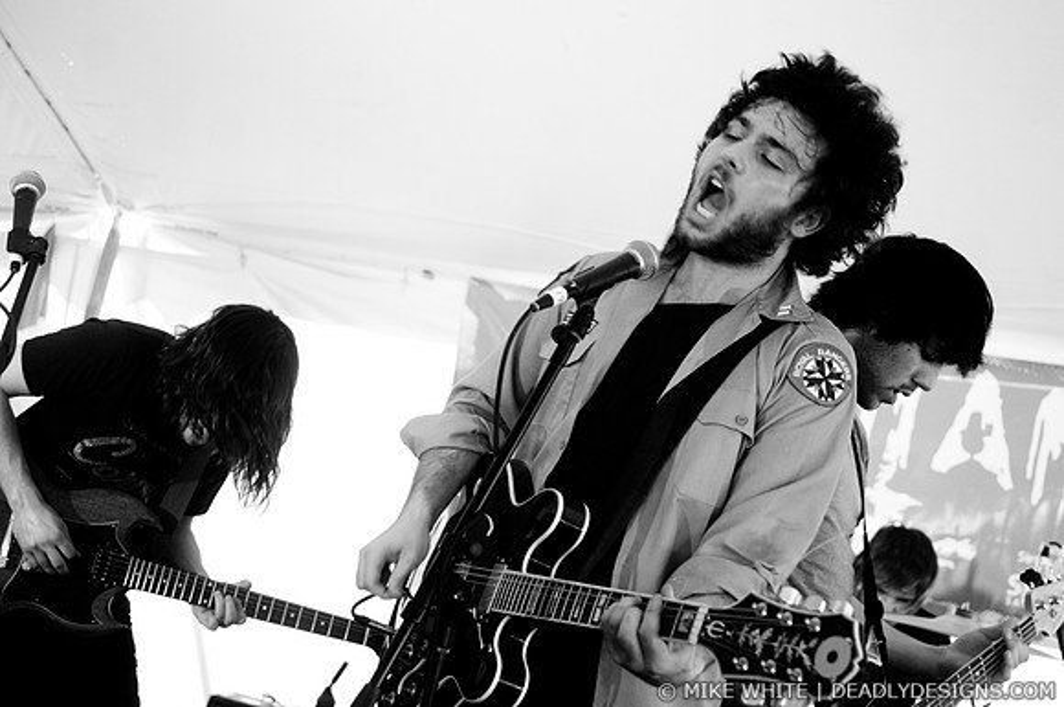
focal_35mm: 52
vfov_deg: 25.7
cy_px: 354
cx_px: 532
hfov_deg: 37.9
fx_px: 1549
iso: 800
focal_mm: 35
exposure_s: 1/160
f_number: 3.2
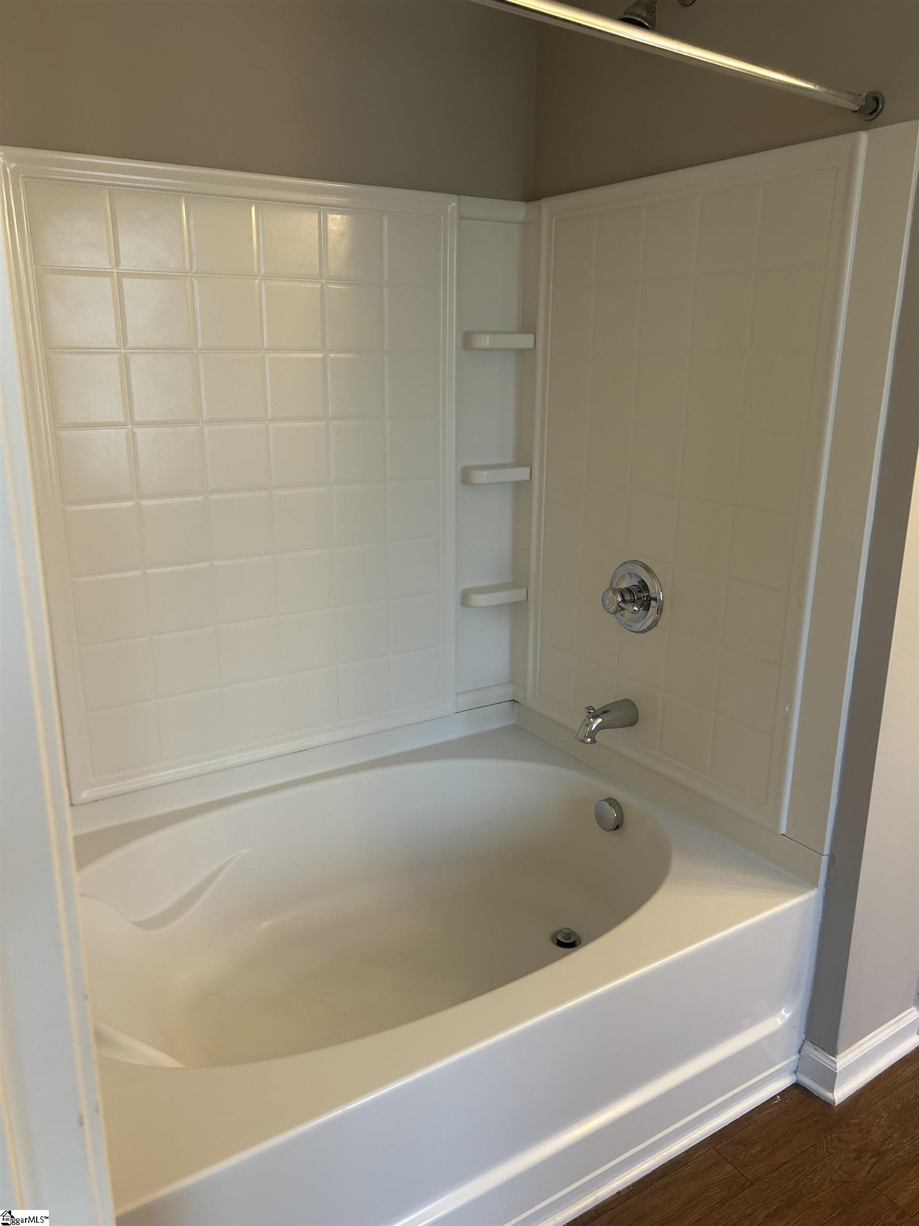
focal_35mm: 26
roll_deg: -0.4
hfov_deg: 53.1
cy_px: 613
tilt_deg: -14.2
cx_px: 460
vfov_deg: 67.3
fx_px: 920
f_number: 1.5
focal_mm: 5.7
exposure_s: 1/60
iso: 64
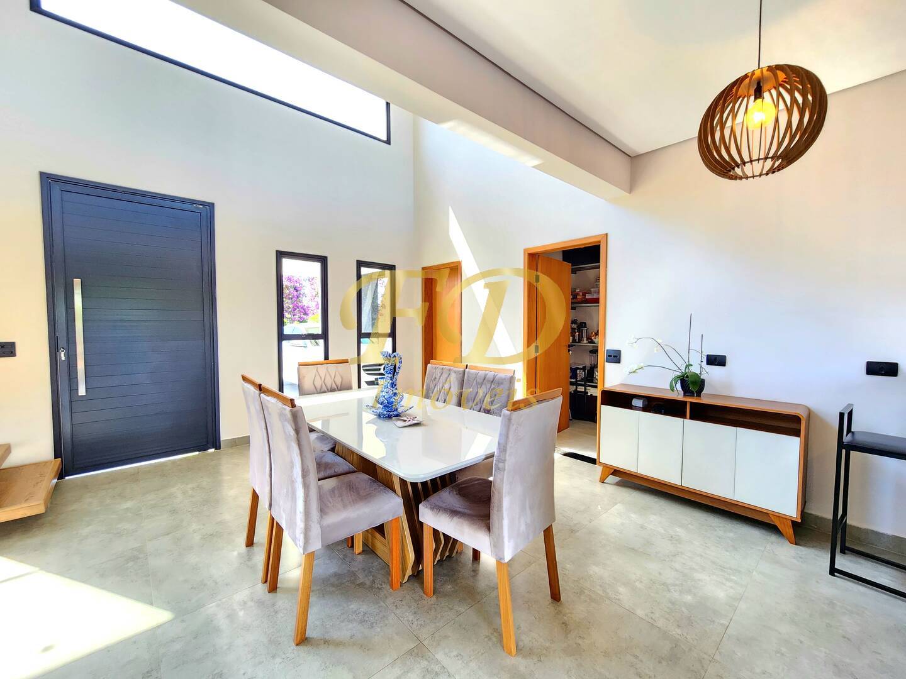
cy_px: 340
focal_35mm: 13
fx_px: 340
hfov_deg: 106.2
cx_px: 453
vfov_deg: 89.9
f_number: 2.2
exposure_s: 1/60.2
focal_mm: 2.2
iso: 250
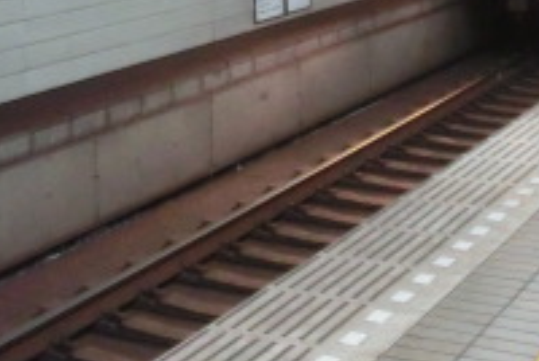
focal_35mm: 93
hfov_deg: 21.3
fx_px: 1394
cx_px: 35
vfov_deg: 14.0
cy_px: -145
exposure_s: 1/80
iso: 800
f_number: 3
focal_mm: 5
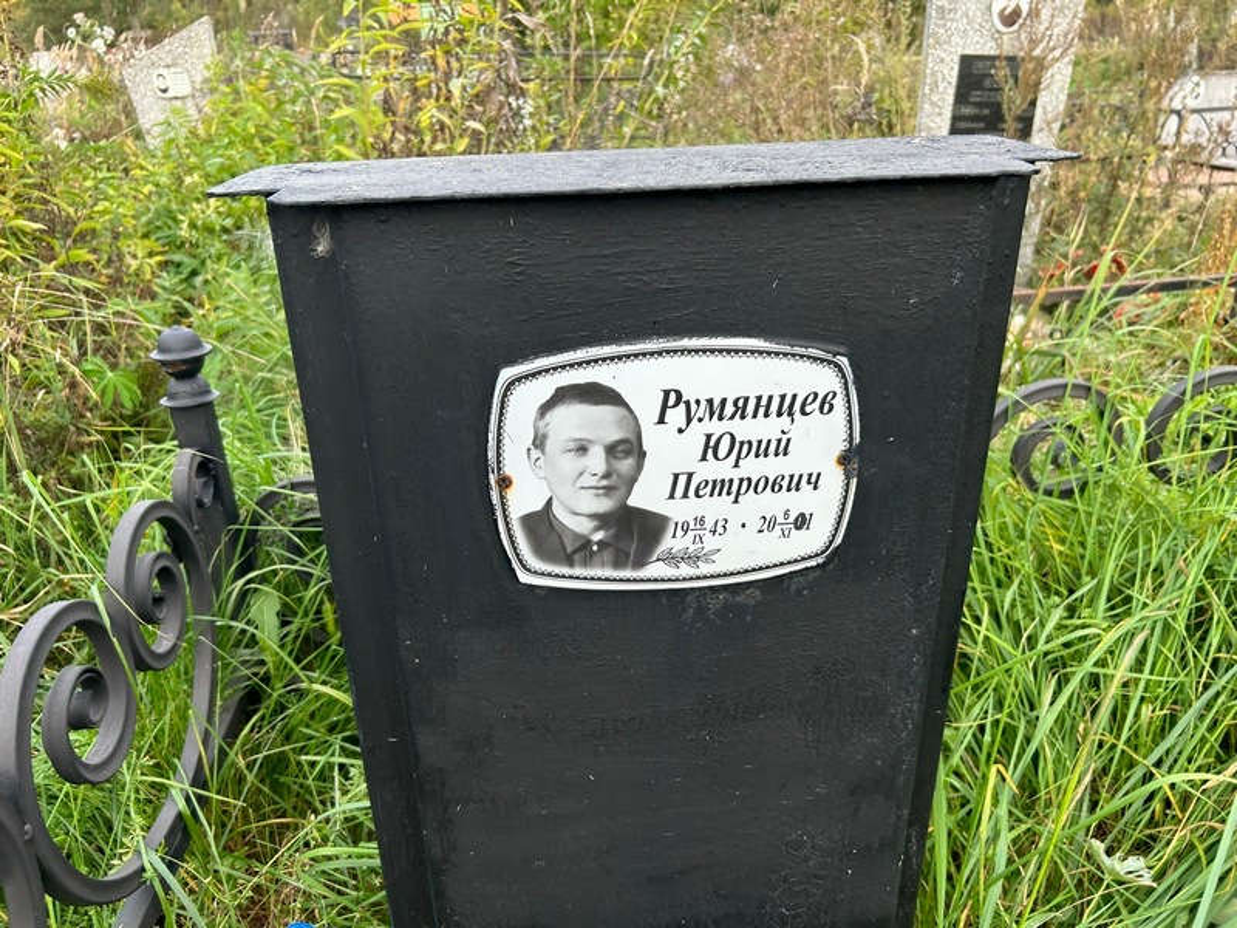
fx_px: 929
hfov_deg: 67.3
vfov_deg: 53.1
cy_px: 464
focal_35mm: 26
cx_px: 618
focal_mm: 5.7
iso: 40
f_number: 1.5
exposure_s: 1/153
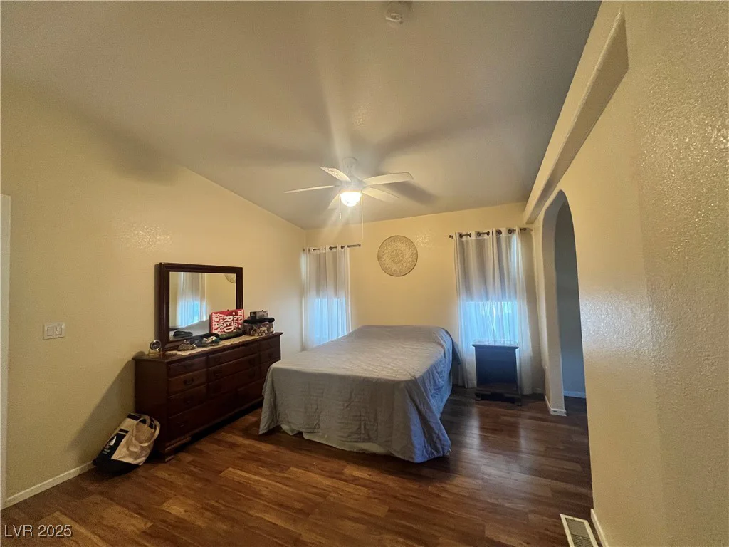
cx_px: 364
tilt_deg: +1.4
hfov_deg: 106.2
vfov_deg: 89.9
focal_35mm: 13
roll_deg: +1.4
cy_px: 274
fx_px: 274
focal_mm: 1.57
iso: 320
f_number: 1.8
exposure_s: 1/60
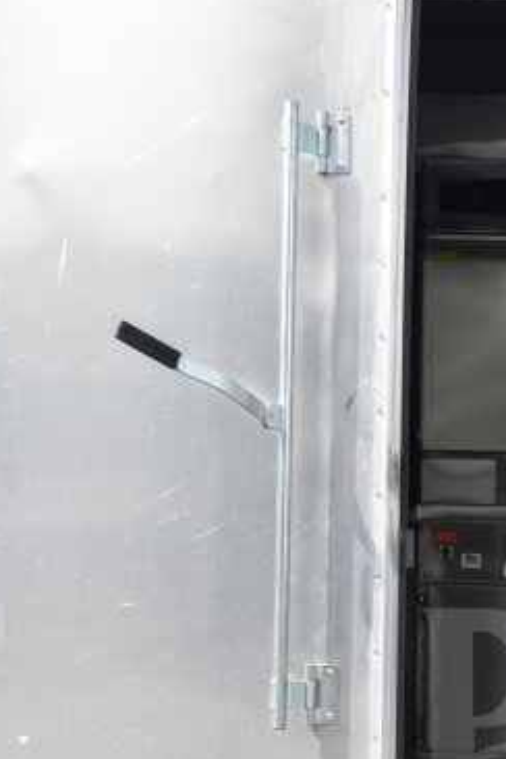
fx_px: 2135
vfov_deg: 19.5
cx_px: 608
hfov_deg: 13.2
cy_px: 772
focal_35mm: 101
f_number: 5.6
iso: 100
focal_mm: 27
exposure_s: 1/125
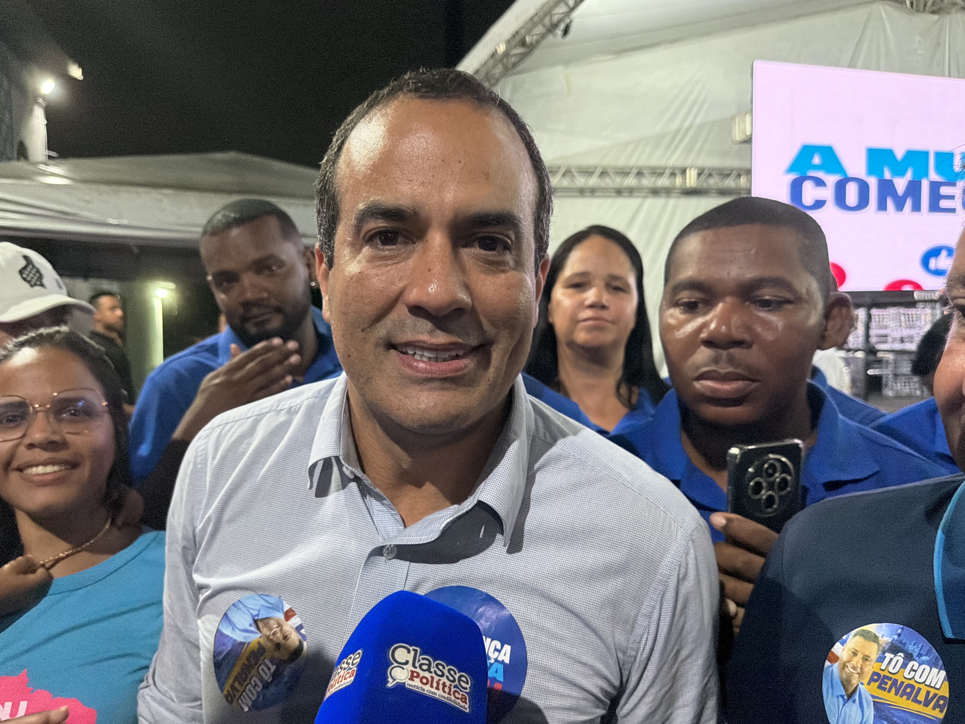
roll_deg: +3.5
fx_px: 753
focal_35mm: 27
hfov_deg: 65.3
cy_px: 392
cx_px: 455
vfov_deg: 51.3
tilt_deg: -5.4
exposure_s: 1/120
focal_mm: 6.76
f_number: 1.78
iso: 1600
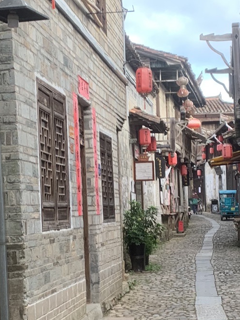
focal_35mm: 78
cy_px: 235
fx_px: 721
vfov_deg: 24.8
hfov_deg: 18.8
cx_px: 162
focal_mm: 4.25
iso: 50
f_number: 1.8
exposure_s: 1/121
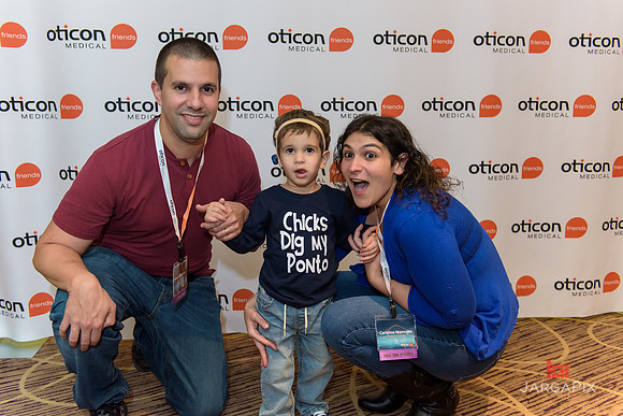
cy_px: 208
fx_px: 606
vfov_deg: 37.9
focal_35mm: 35
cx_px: 312
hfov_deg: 54.4
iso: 1600
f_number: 3.2
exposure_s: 1/125
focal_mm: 35
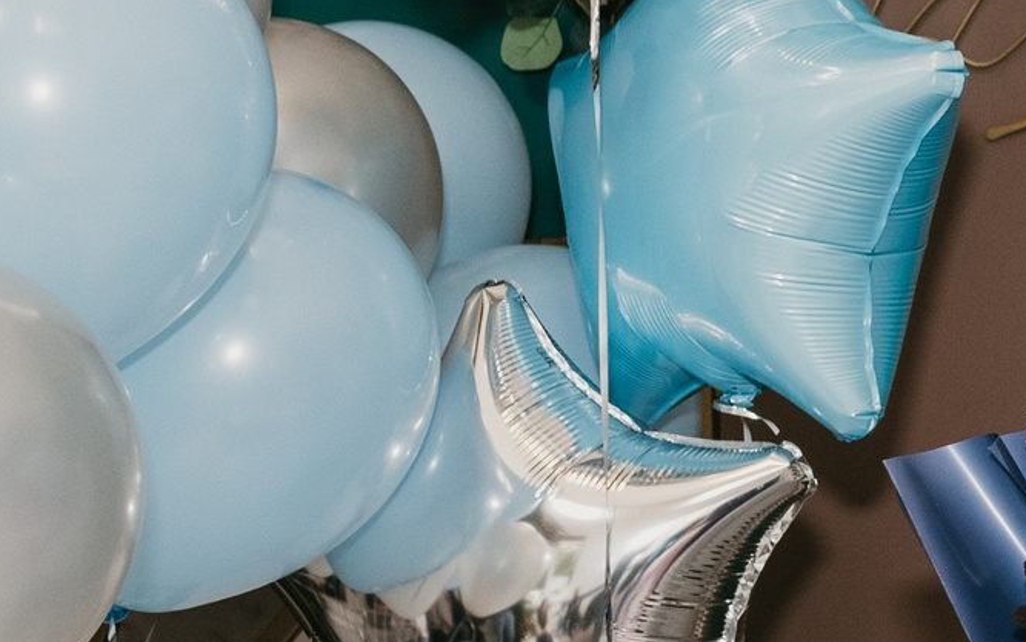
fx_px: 3831
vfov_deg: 9.6
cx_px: 1884
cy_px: 216
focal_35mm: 137
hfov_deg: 13.6
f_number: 4
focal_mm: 35
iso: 500
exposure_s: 1/160
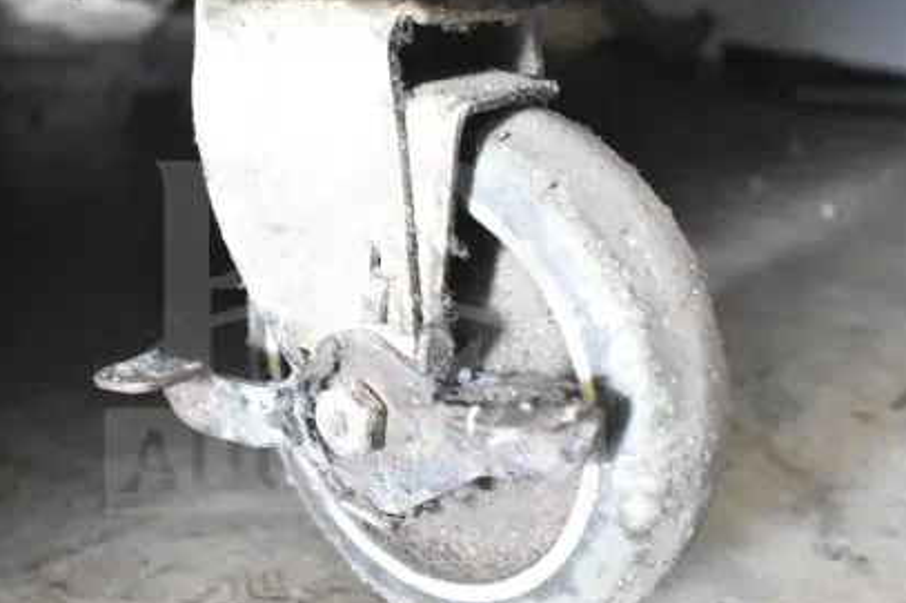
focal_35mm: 45
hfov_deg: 43.4
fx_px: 1132
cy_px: 337
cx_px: 354
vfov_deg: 29.8
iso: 7200
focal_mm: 20
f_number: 3.8
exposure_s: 1/30
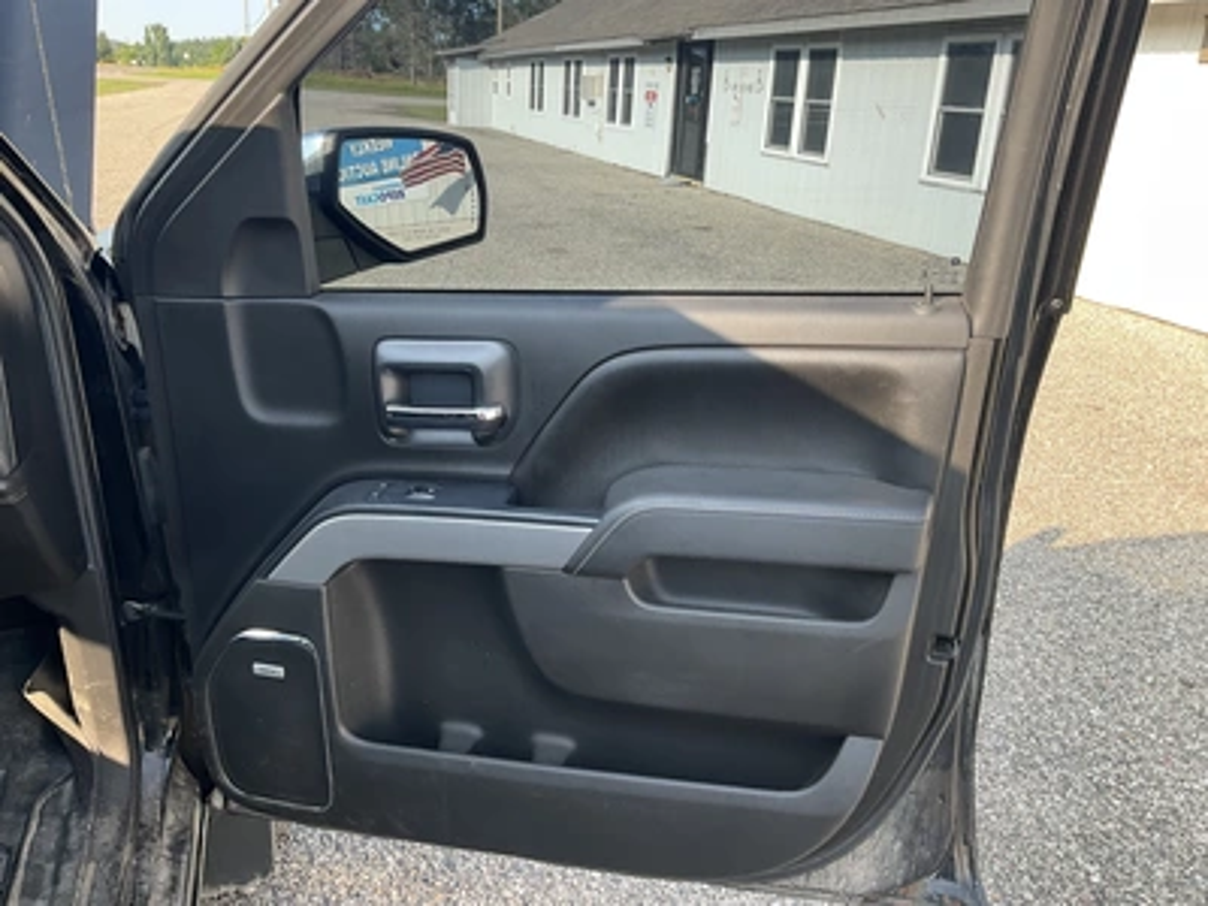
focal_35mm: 29
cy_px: 453
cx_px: 604
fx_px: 1012
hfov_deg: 61.7
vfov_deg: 48.2
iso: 20
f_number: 1.8
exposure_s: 1/166
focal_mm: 3
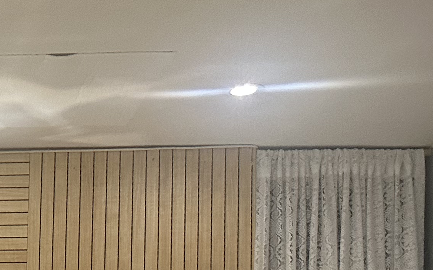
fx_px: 1074
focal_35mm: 91
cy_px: 454
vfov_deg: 13.2
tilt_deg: +4.6
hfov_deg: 19.4
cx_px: -248
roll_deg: -1.4
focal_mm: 6.86
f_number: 1.78
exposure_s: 1/60
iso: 320
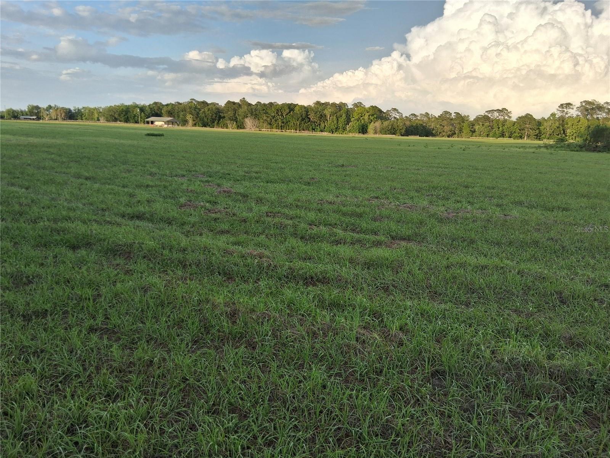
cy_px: 229
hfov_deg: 67.3
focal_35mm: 26
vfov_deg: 53.1
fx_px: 458
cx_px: 305
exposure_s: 1/154
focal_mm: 3.98
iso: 25
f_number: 1.8
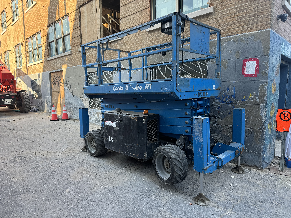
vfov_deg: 56.8
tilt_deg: -5.1
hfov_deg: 71.6
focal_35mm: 24
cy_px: 109
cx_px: 146
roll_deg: +0.7
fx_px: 202
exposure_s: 1/293
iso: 80
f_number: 1.78
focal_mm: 6.76
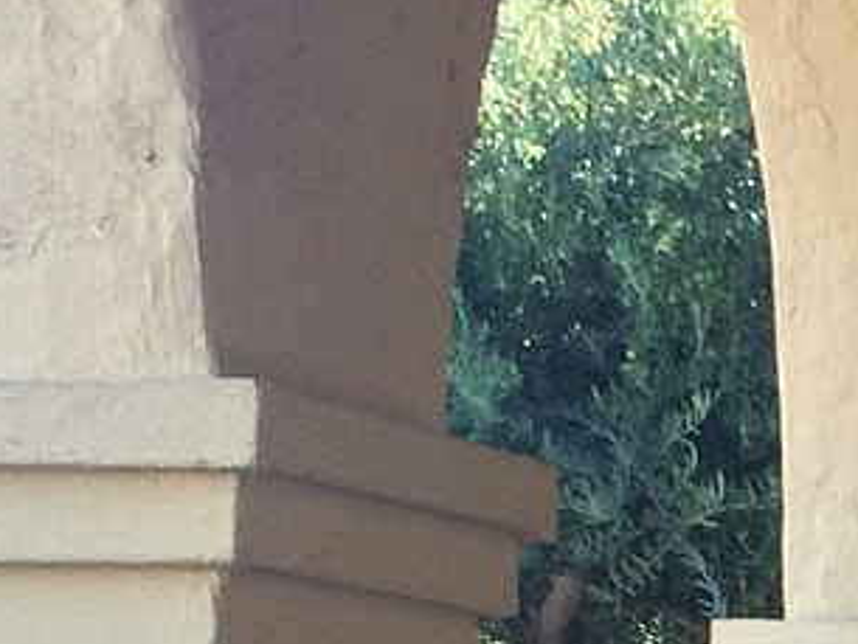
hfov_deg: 12.0
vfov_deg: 9.6
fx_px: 3769
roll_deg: -2.5
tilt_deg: +0.1
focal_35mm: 152
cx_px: 1513
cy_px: 756
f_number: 2.2
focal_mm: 4.15
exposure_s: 1/120
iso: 50
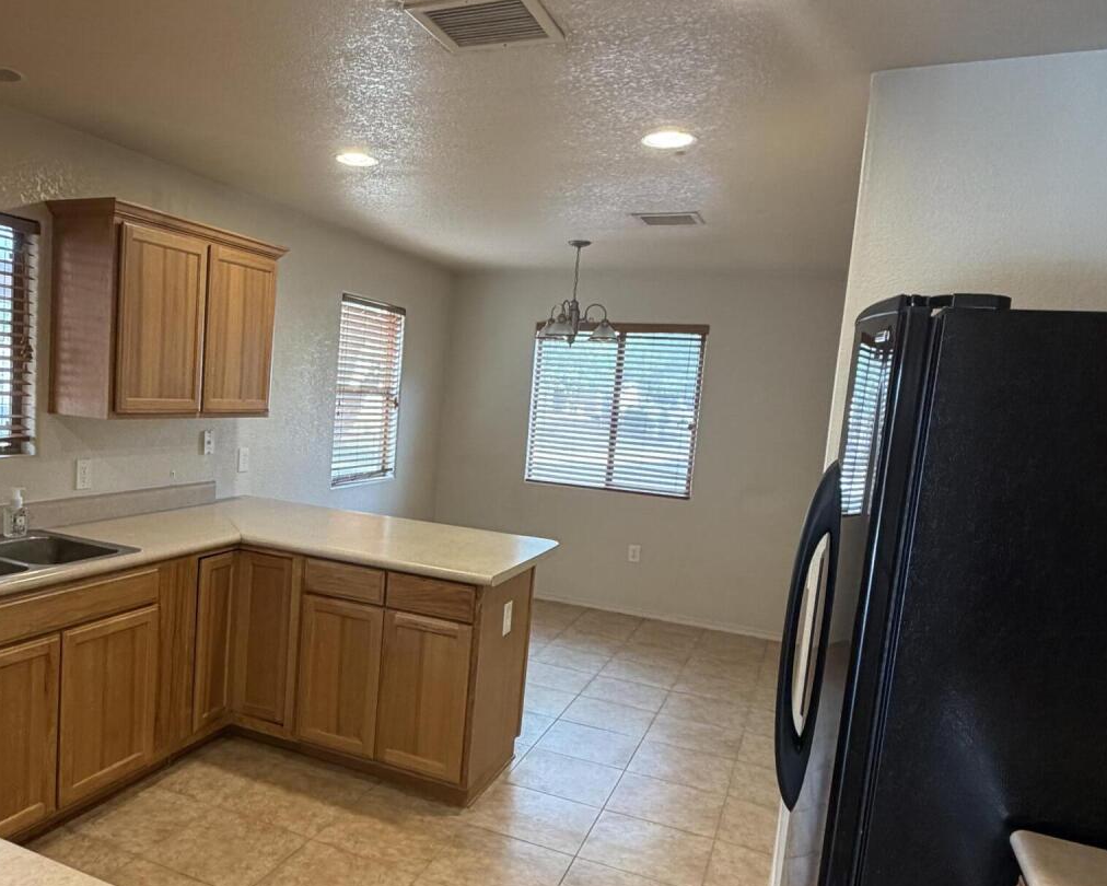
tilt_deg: -5.7
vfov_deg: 53.1
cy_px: 481
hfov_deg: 62.6
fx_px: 885
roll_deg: -3.9
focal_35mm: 27
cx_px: 377
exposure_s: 1/60
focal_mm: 2.22
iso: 250
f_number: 2.2
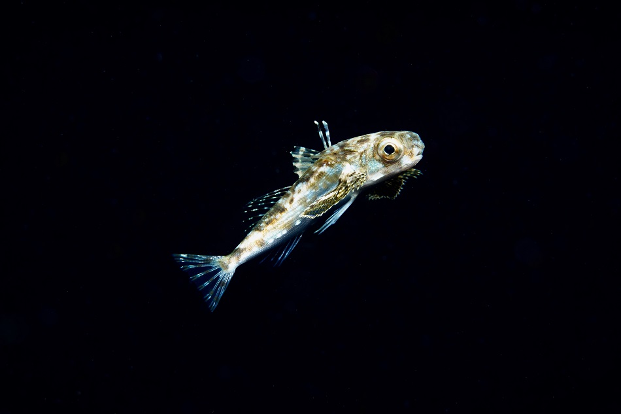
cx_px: 310
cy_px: 207
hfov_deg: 22.6
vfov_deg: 15.2
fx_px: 1552
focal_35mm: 90
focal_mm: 90
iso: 1250
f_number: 18
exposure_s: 1/200
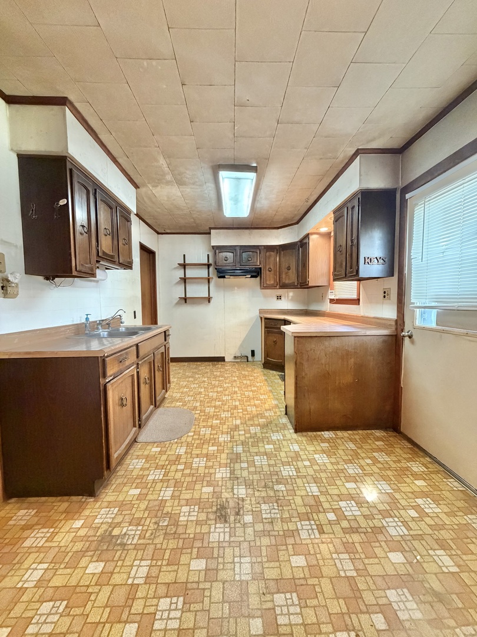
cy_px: 318
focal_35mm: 14
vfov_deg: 102.1
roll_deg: -0.1
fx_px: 257
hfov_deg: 85.7
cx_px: 238
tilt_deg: -4.1
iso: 800
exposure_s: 1/60
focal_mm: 2.22
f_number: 2.2
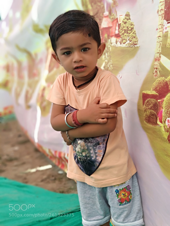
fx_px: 340
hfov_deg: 28.0
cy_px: 113
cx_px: 85
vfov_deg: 36.8
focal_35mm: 52
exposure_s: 1/150
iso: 100
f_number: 2.6
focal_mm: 5.99
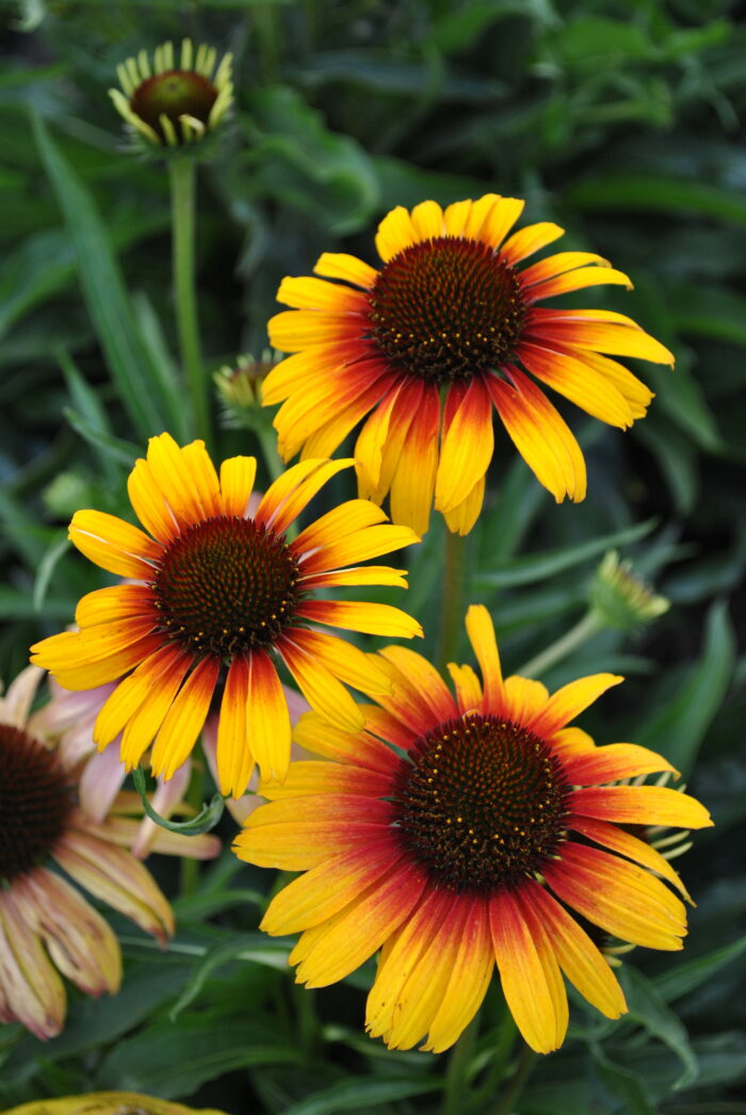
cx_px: 373
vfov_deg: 29.8
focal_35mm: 68
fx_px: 2092
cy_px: 558
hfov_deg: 20.2
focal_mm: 45
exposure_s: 1/125
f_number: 5.6
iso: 160
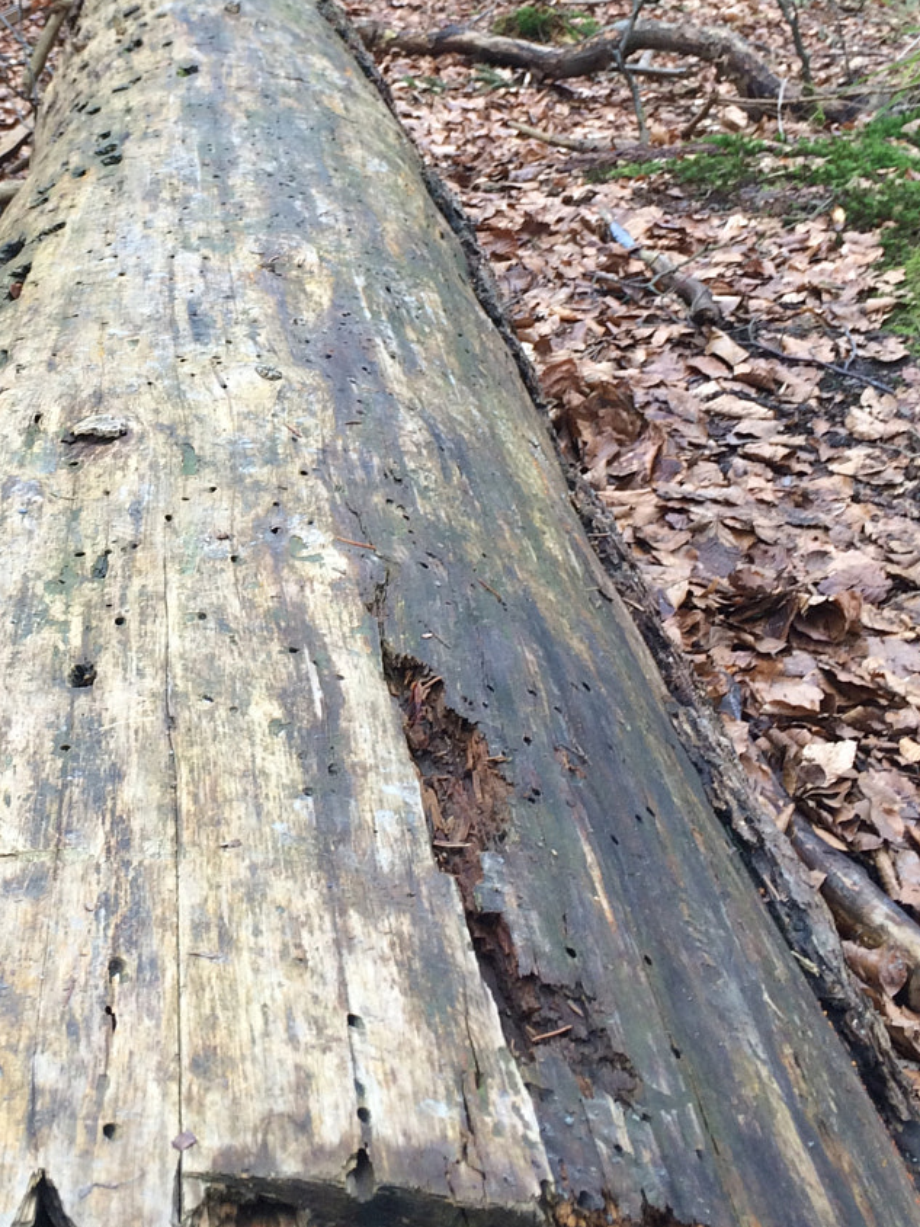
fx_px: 1949
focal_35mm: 55
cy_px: 423
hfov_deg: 25.9
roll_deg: +0.8
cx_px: 128
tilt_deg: -22.8
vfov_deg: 34.7
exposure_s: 1/100
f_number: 2.2
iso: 40
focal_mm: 4.15
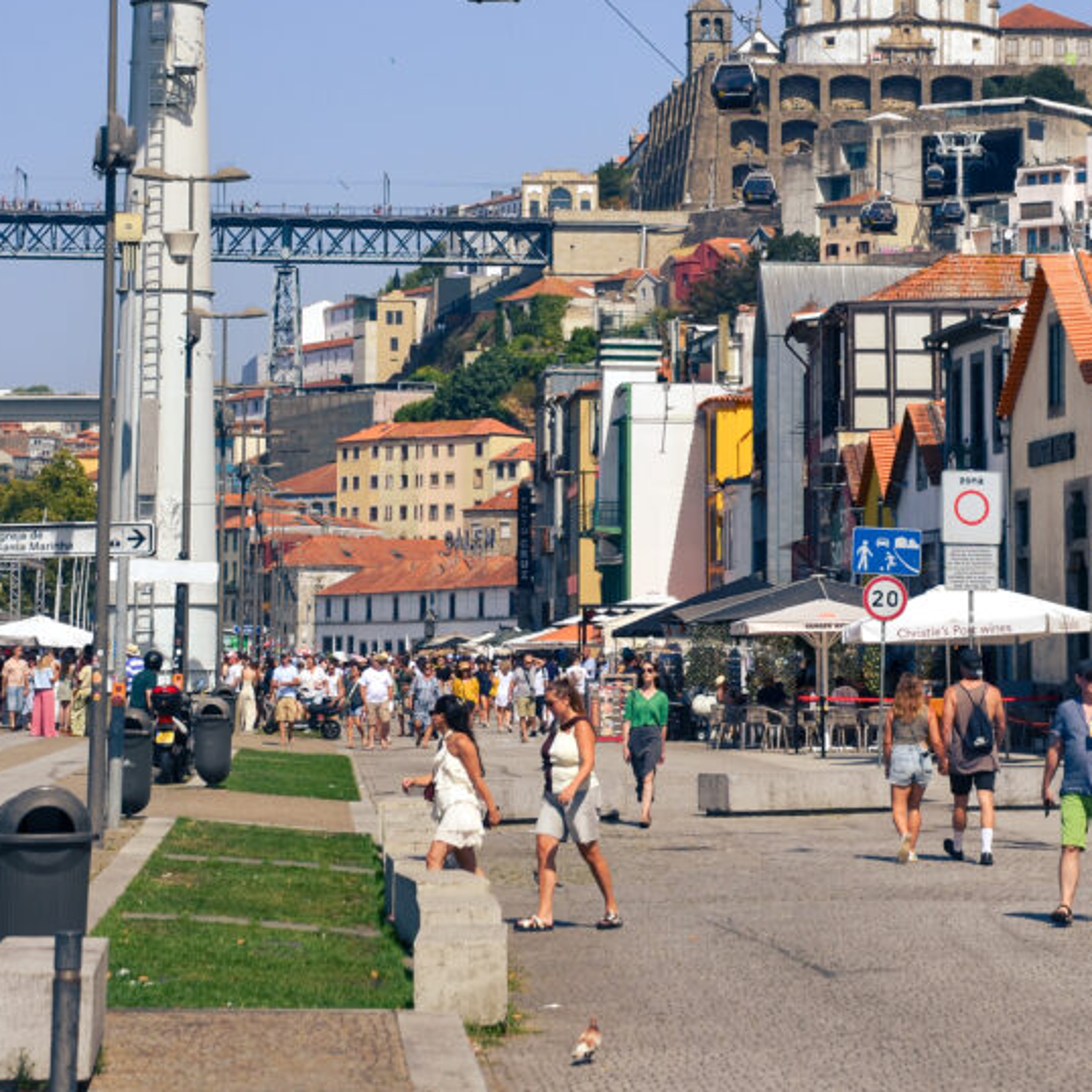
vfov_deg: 14.3
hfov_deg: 14.4
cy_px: 170
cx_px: 609
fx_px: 4319
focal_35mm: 121
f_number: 7.1
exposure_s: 1/1000
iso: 100
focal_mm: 50
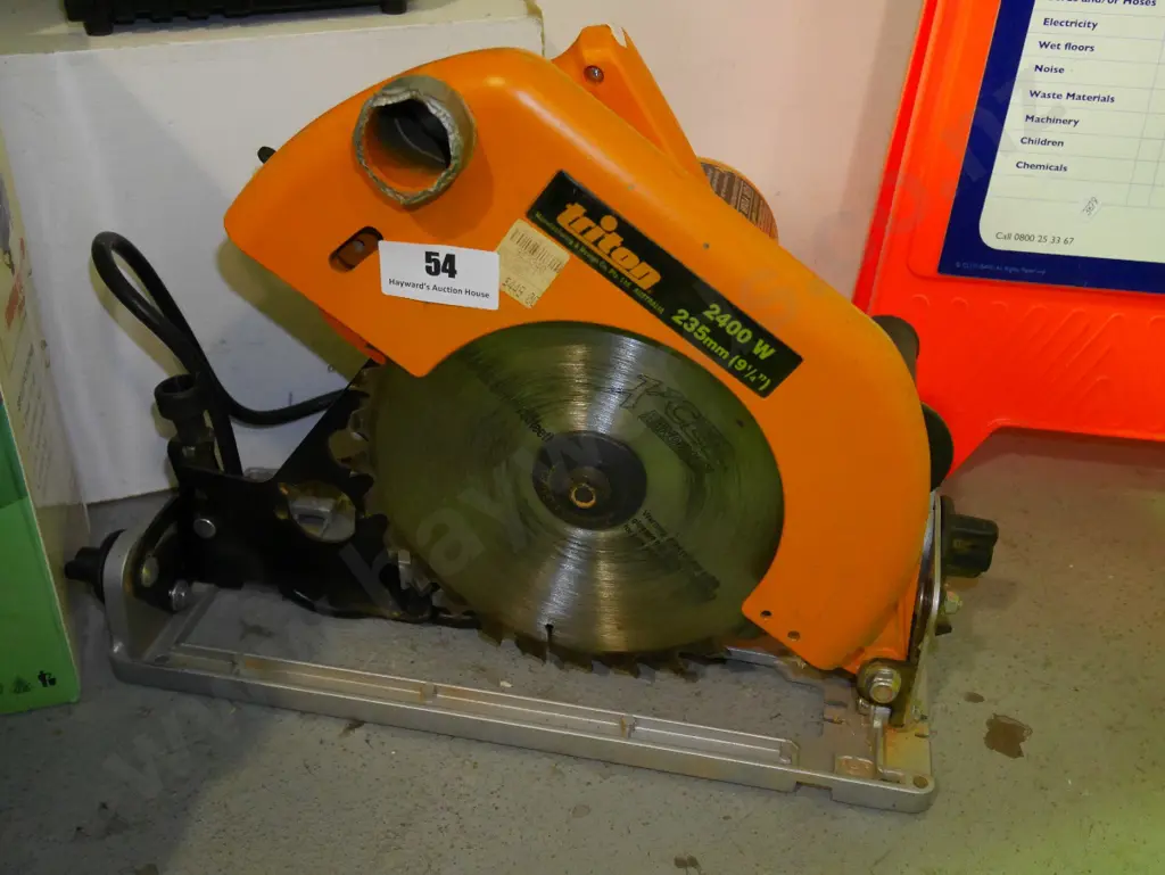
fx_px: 1212
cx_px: 582
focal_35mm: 36
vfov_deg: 39.7
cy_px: 438
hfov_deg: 51.3
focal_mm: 18
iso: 3200
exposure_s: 1/60
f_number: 4.2
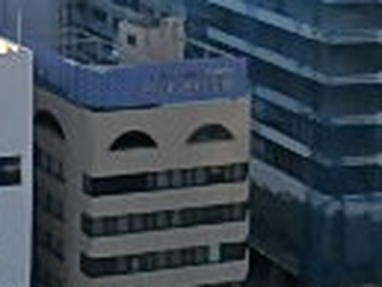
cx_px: -418
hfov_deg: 14.9
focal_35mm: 104
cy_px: -287
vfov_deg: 12.5
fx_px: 1149
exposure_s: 1/800
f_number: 3.5
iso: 125
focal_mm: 3.7
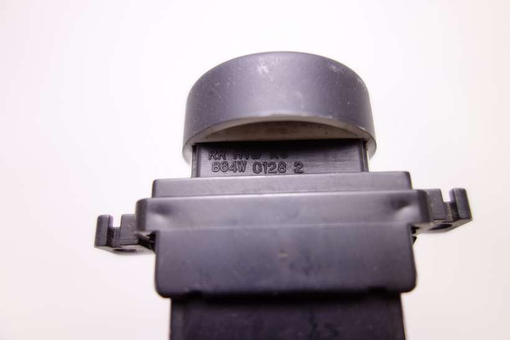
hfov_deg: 65.5
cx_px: 255
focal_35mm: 28
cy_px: 170
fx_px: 397
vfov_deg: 46.4
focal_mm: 10.4
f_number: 2
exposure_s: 1/100
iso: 125
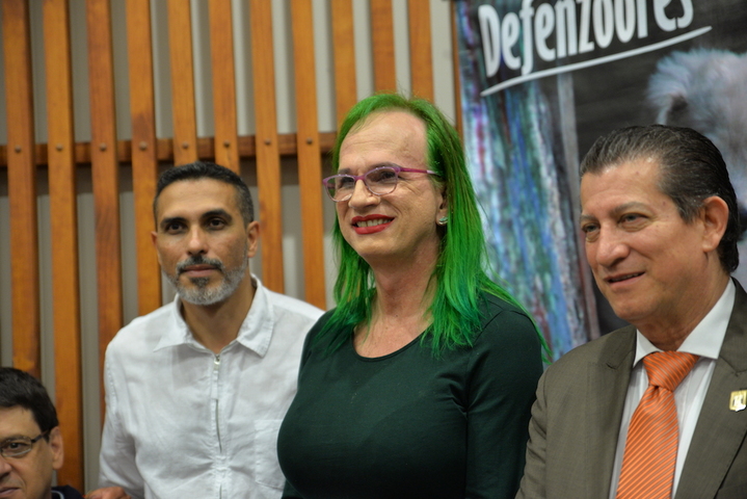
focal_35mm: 70
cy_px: 250
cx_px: 374
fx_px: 1453
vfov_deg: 19.5
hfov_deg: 28.8
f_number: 2.8
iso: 1000
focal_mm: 70
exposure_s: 1/30
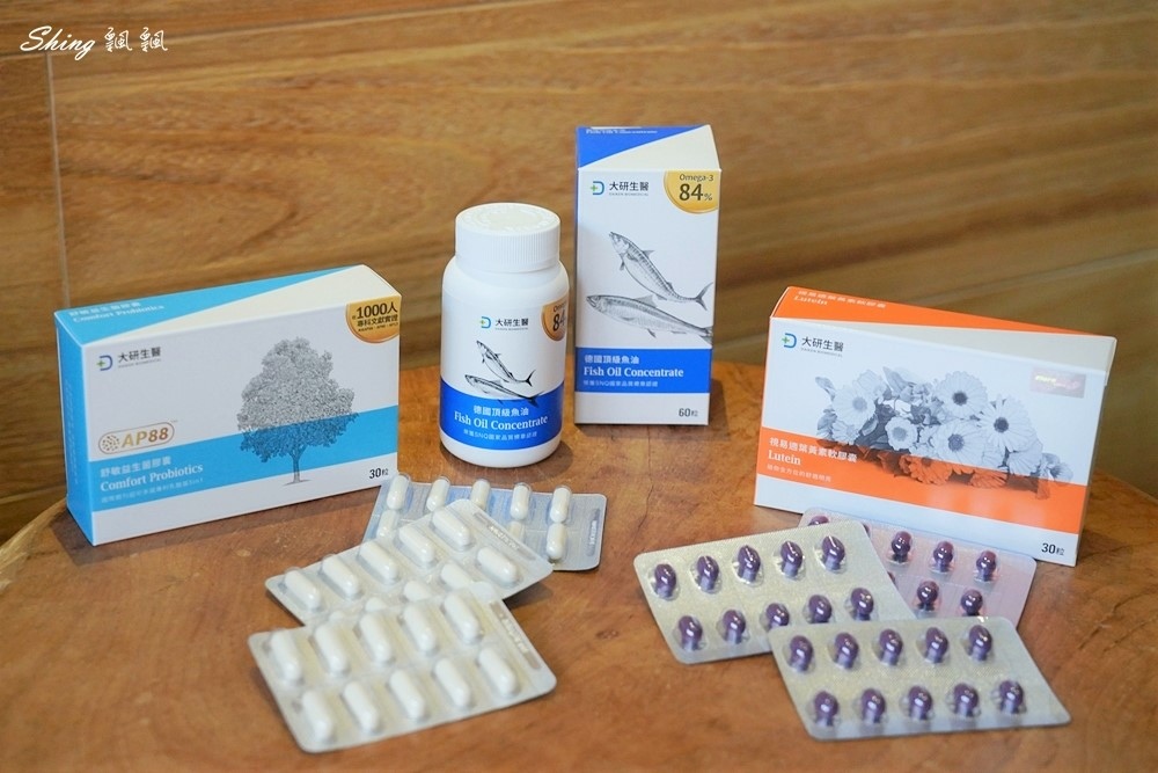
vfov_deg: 26.0
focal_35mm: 52
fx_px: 1673
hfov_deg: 38.2
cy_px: 386
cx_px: 579
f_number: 5
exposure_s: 1/60
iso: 2500
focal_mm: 52
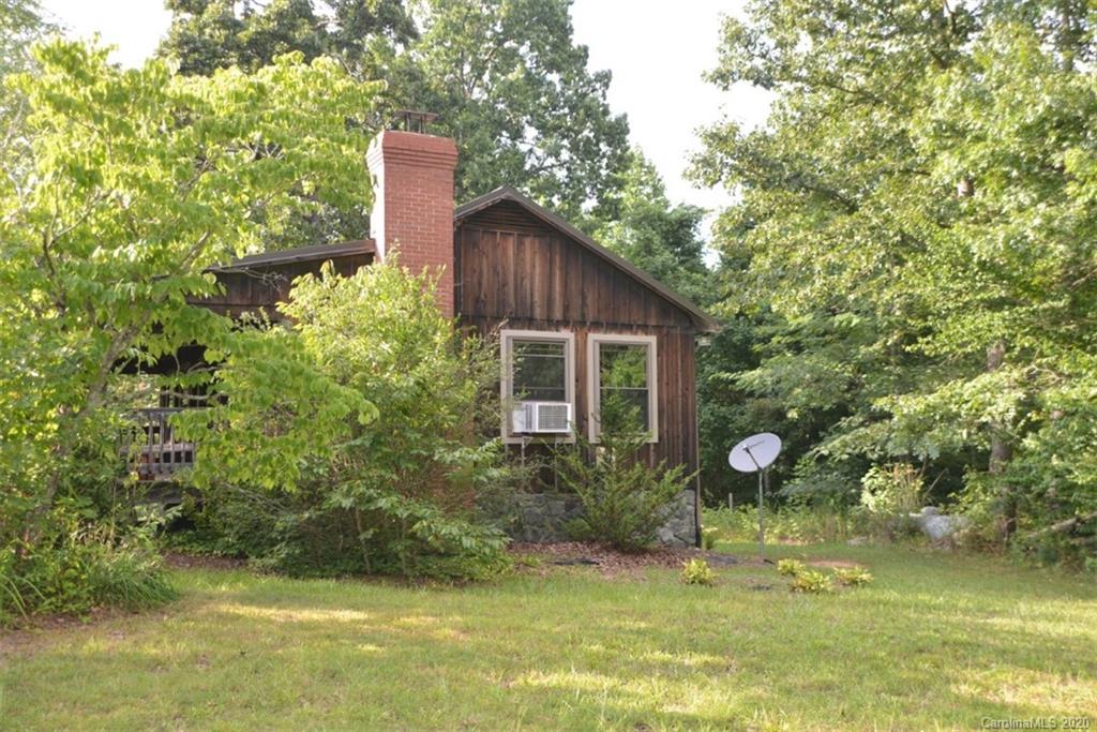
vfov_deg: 35.1
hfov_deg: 50.7
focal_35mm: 38
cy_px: 366
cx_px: 548
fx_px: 1158
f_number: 4
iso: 200
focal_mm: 38
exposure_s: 1/160
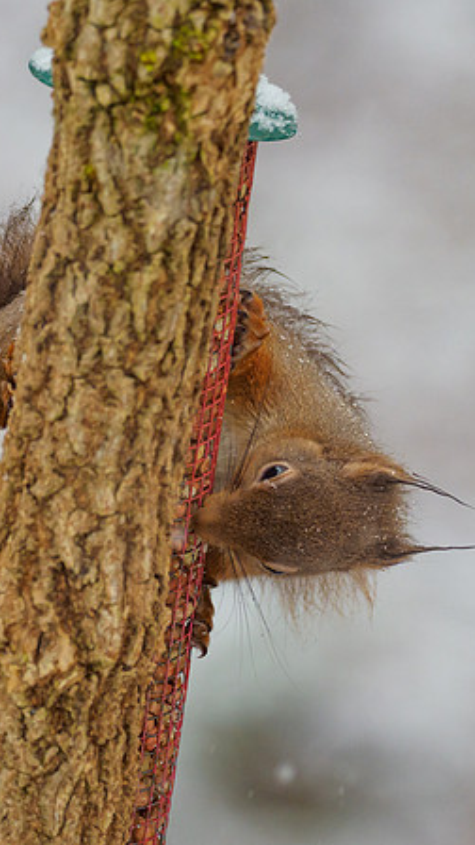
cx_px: 322
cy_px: 436
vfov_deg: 2.4
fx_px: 20287
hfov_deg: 1.3
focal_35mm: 906
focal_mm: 300
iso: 1250
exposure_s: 1/400
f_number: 4
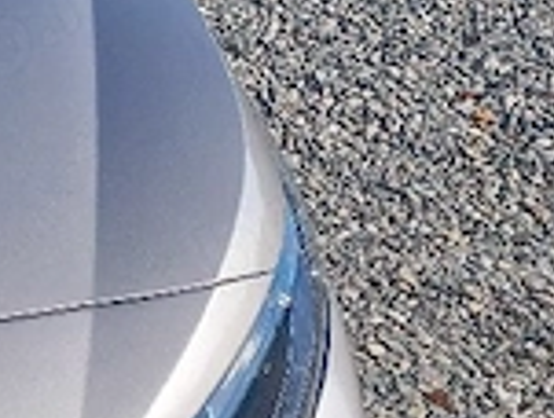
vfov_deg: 13.9
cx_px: -455
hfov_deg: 15.6
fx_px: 1717
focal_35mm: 107
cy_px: 139
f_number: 1.8
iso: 20
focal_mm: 4
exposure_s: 1/256
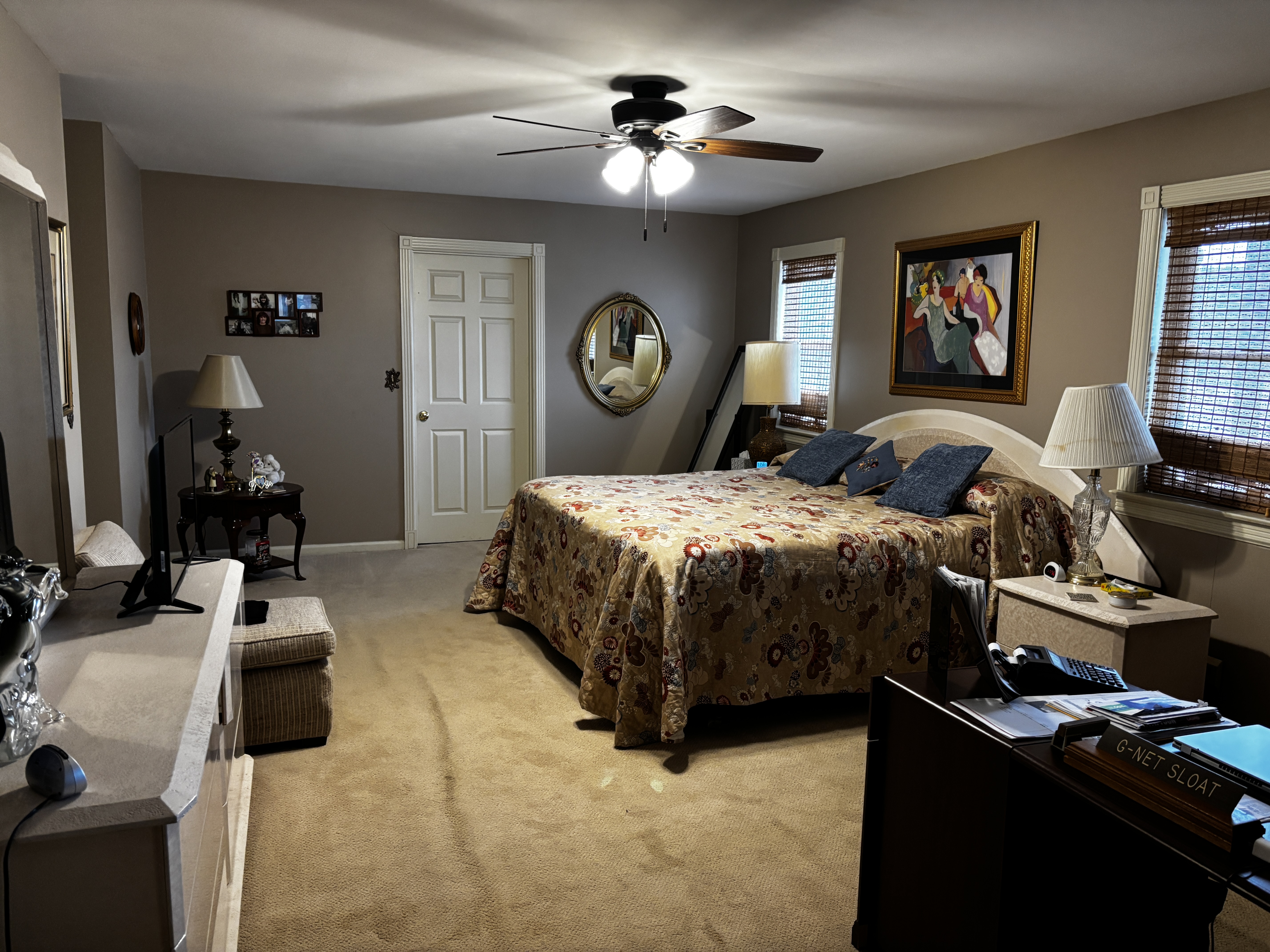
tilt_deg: -7.5
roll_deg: -1.3
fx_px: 954
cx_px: 635
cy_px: 476
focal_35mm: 26
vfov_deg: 53.1
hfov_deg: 67.3
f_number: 1.6
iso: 400
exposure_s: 1/60
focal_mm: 5.96
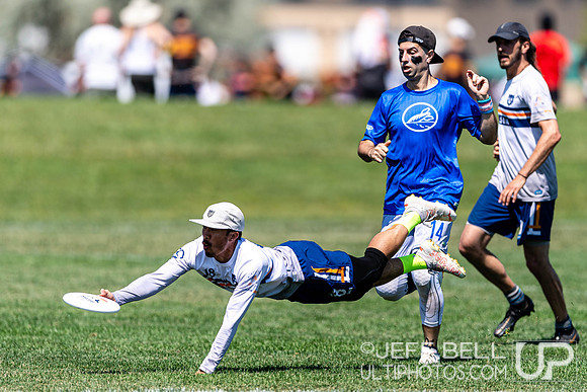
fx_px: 10145
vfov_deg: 2.2
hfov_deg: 3.3
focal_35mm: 622
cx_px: 328
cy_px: 175
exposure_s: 1/2500
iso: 100
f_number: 2.8
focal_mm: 400
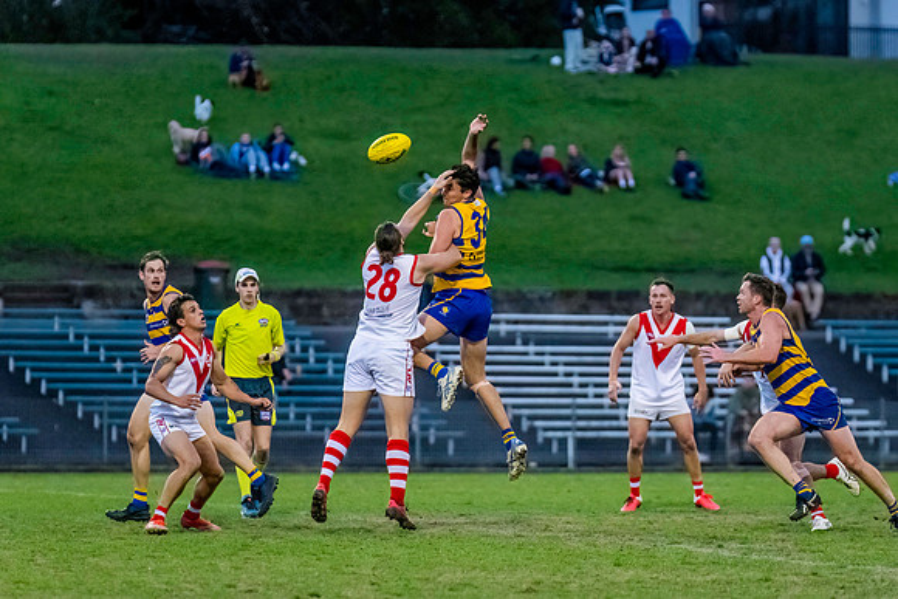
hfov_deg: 6.4
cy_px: 327
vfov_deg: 4.3
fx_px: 8058
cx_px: 507
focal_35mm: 323
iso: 10000
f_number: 4
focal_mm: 250
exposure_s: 1/1600
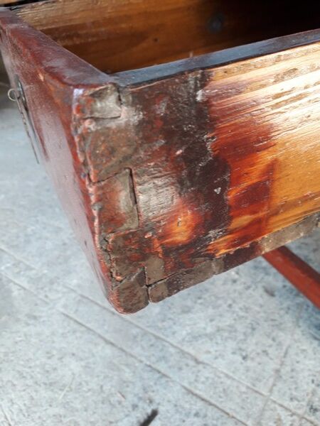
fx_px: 333
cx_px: 160
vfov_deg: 65.3
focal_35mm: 27
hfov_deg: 51.4
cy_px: 213
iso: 80
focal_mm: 3.6
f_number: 1.9
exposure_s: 1/50
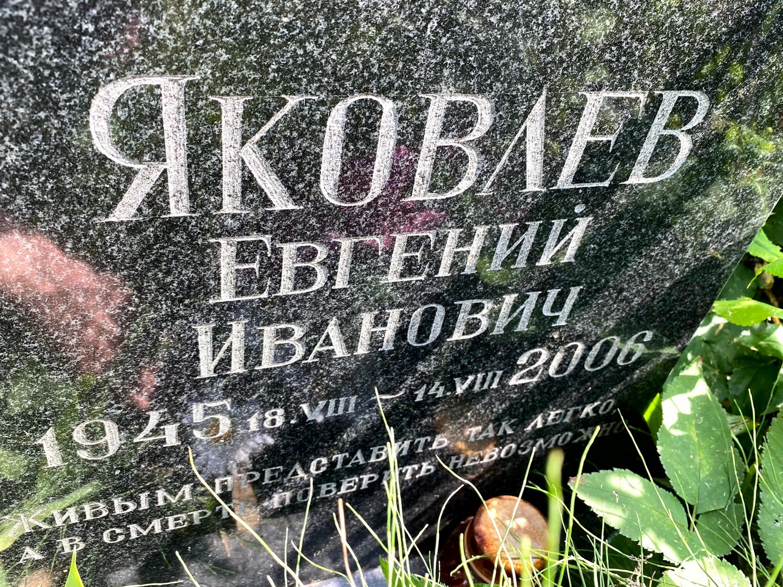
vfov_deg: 48.2
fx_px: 656
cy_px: 267
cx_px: 391
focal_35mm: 29
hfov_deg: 61.7
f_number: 1.8
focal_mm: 4.25
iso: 32
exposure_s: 1/183
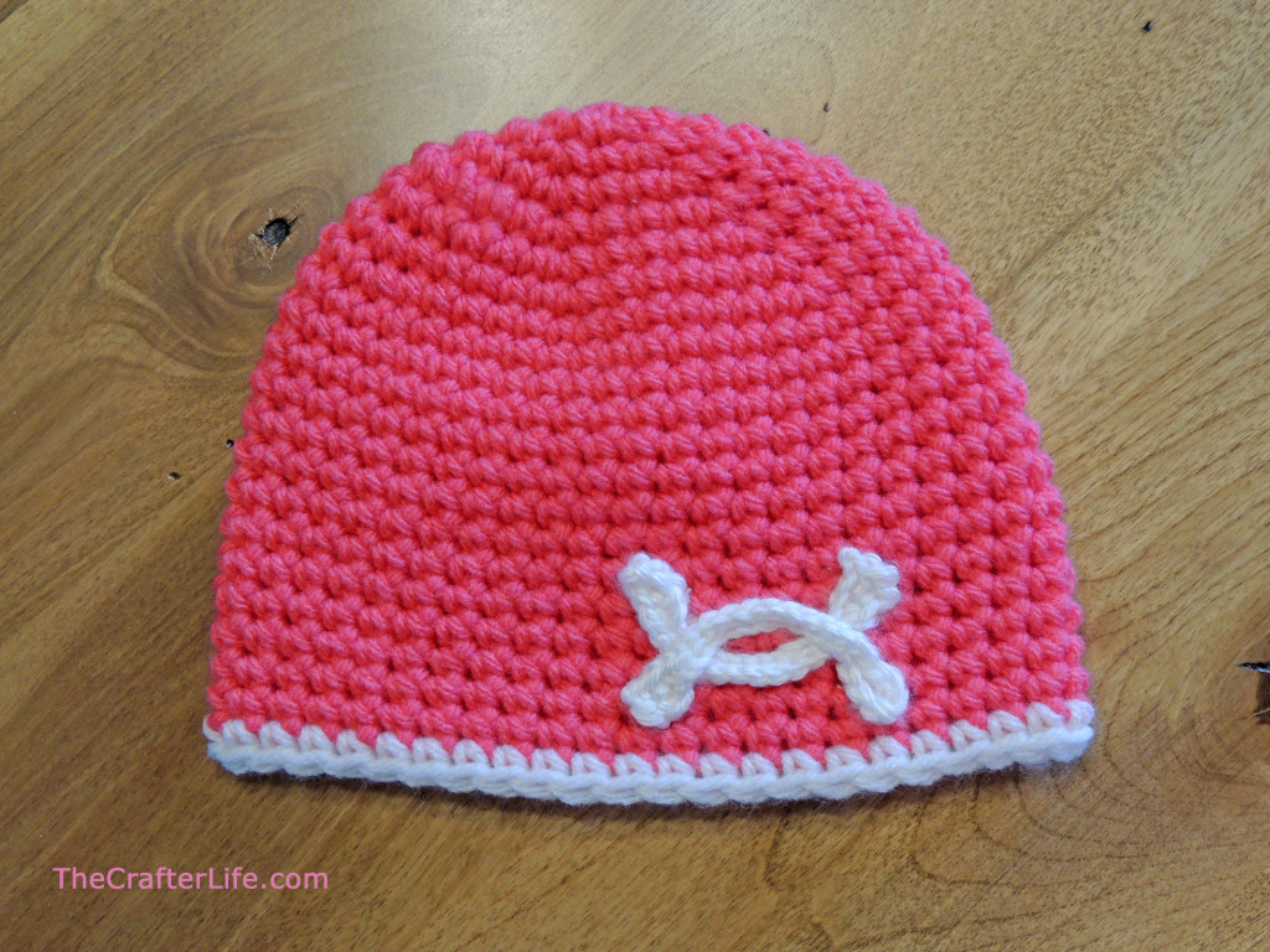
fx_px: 1468
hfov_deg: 46.8
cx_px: 635
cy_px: 476
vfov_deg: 36.0
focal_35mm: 40
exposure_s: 1/50
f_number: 3.3
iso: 220
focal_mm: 7.1
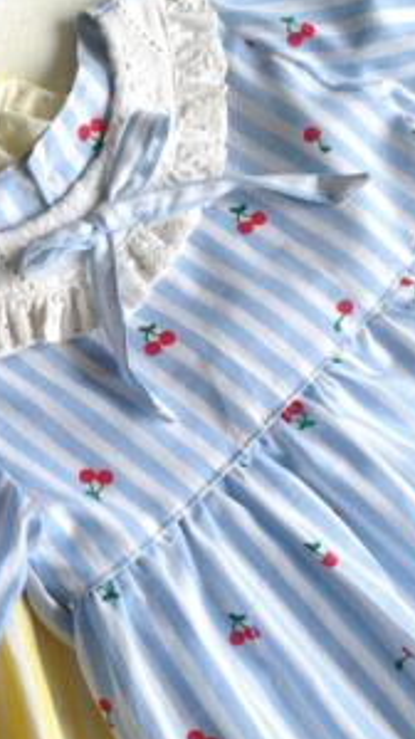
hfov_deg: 12.9
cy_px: 477
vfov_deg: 24.6
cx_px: -305
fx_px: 1684
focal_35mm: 86
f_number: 2.4
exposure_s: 1/120
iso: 64
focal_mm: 4.28
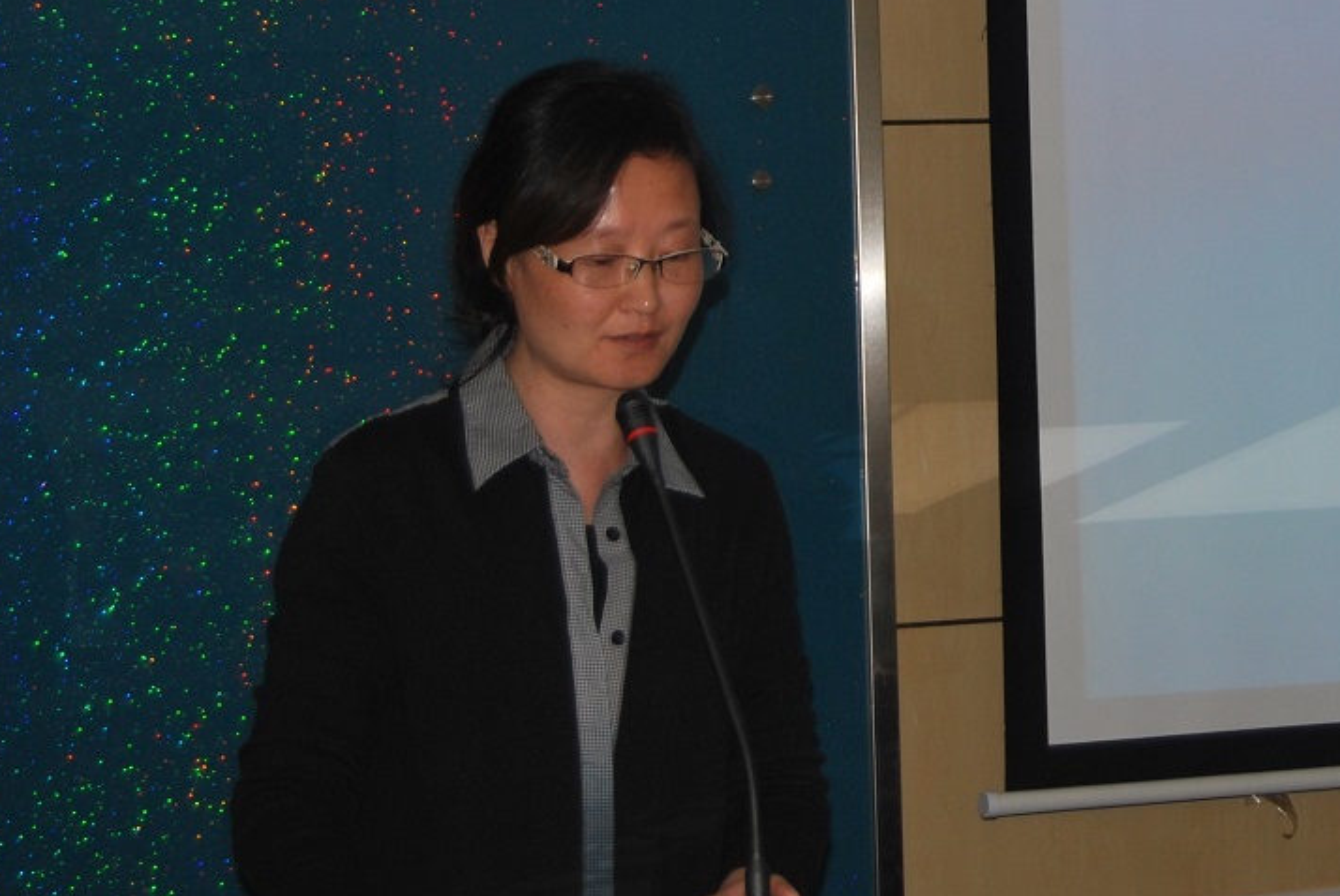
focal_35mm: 126
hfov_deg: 16.0
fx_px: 4696
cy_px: 41
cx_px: 1229
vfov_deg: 10.8
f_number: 5
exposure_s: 1/60
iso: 200
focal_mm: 40
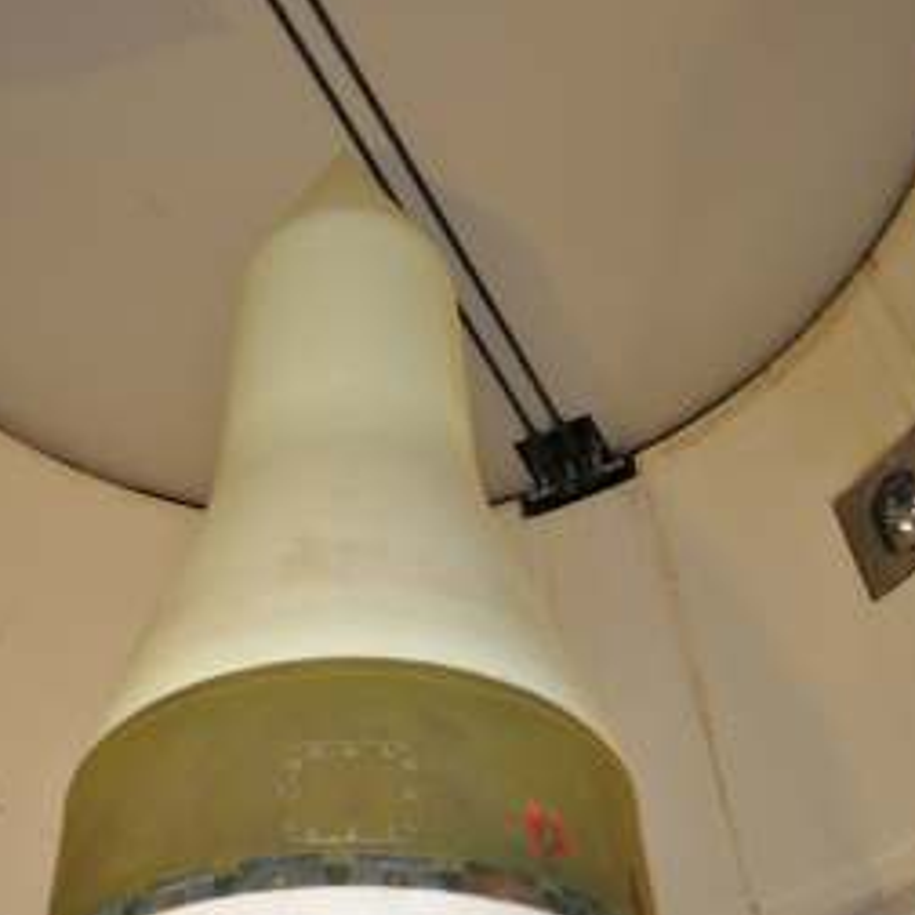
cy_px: 470
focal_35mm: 41
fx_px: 1226
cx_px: 334
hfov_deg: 40.6
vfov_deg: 40.9
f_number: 3.5
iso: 800
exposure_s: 1/60
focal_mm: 18
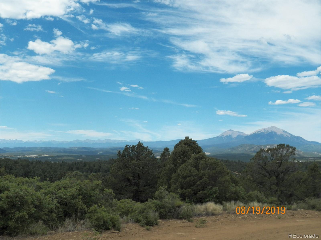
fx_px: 371
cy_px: 120
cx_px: 160
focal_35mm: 40
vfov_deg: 36.0
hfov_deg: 46.8
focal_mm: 7.1
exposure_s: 1/1600
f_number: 4
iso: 125
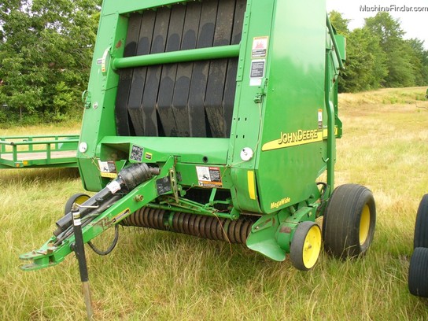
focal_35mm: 37
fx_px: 457
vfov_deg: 38.7
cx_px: 214
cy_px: 160
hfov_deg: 50.1
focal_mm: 6.1
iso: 80
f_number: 2.8
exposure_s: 1/160
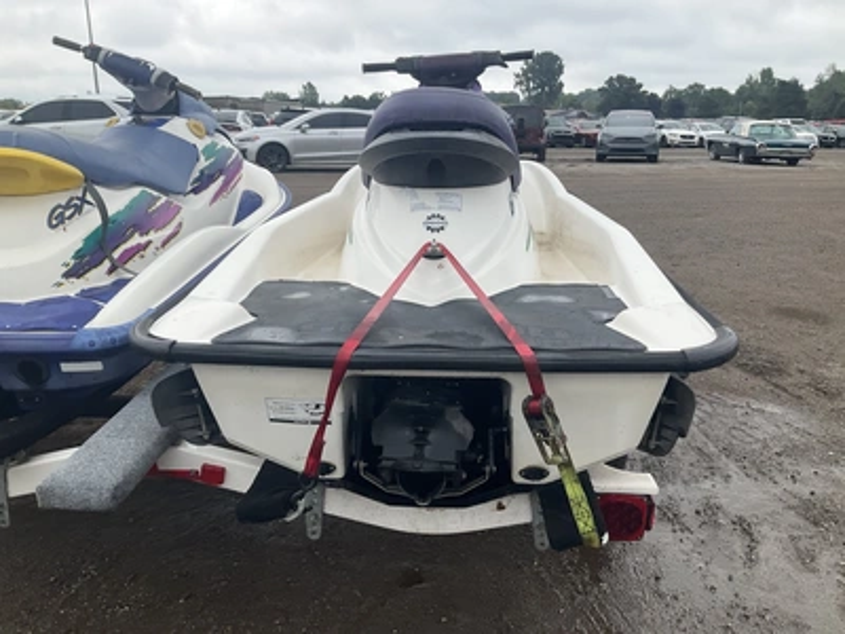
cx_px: 422
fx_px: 708
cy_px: 317
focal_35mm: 29
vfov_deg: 48.2
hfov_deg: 61.7
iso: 25
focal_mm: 3
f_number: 1.8
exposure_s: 1/719
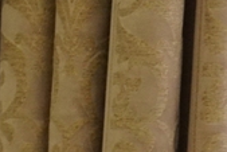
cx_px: 371
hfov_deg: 2.9
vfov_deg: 1.9
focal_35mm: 717
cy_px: 324
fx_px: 4525
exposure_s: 1/160
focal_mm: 90
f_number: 5
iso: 2500
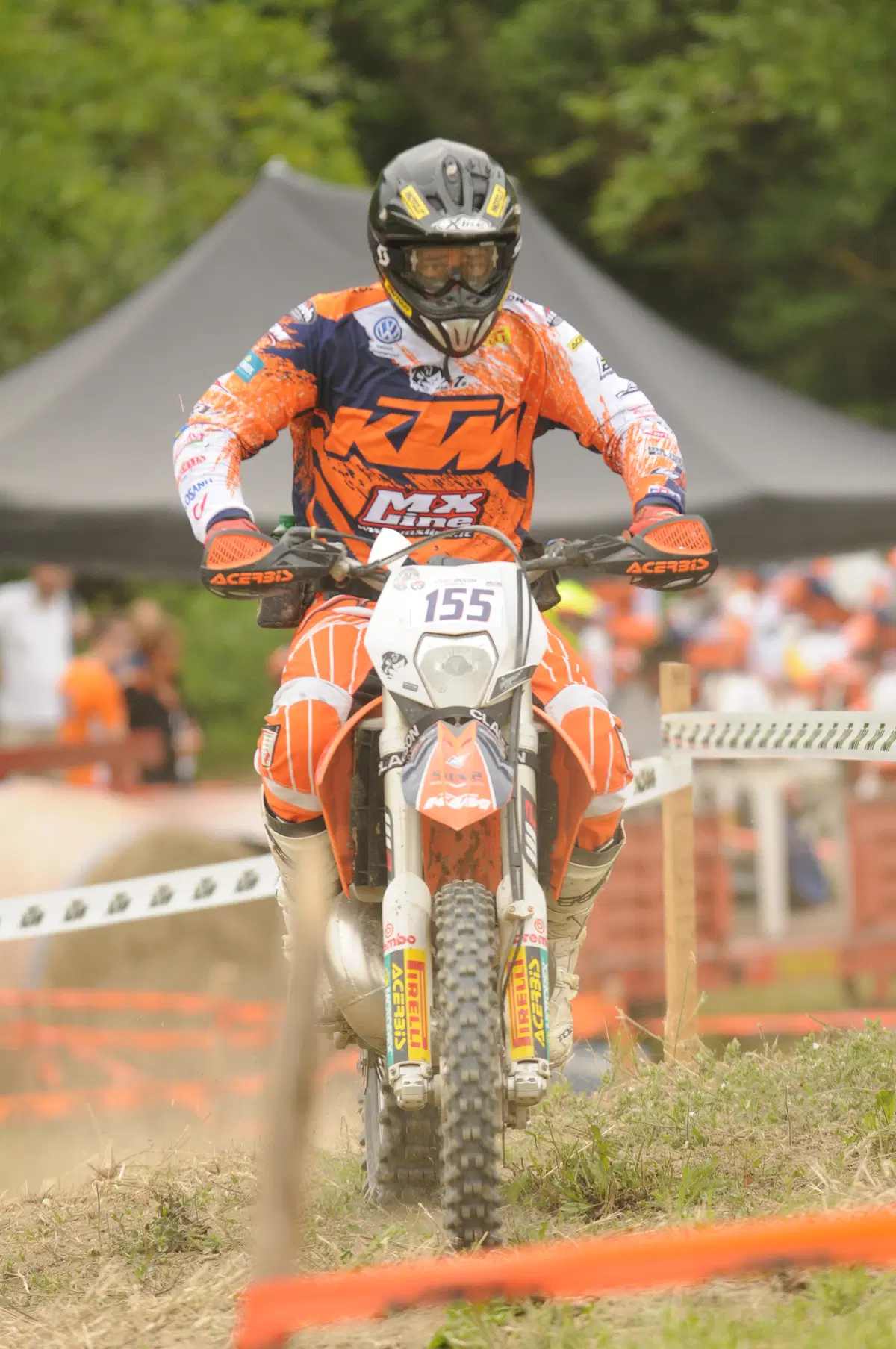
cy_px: 674
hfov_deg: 3.0
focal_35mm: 450
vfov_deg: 4.6
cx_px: 448
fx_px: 16844
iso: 500
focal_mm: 300
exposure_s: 1/800
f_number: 6.3
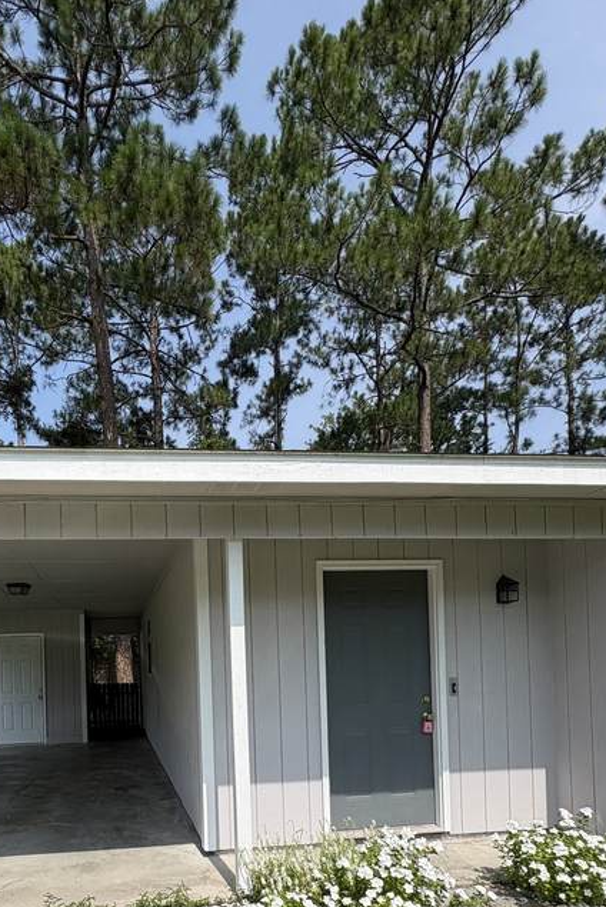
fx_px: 555
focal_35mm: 22
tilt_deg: +1.3
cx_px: 174
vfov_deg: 74.0
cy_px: 660
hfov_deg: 55.3
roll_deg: +1.8
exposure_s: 1/2146
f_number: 2.2
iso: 50
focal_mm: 2.22
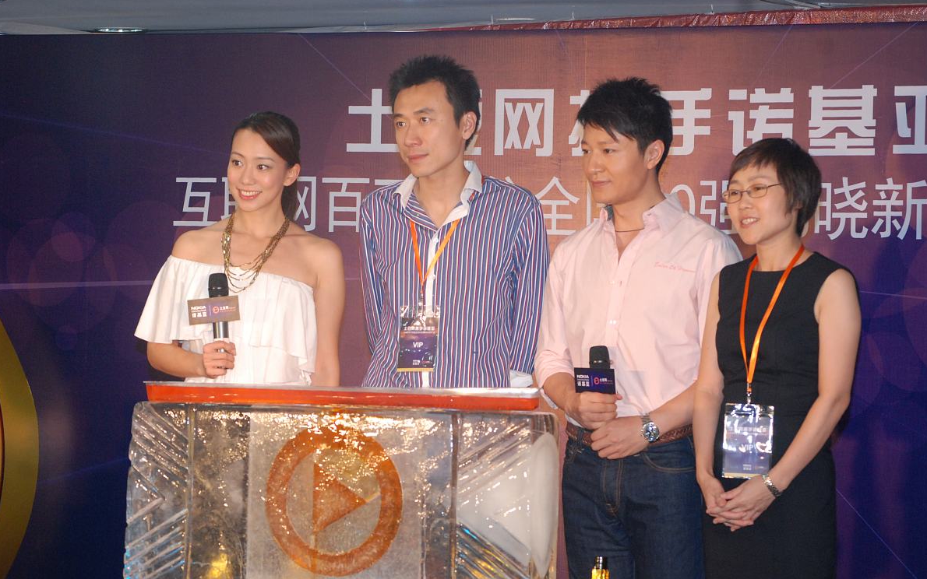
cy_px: 270
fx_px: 2729
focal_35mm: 108
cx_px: 463
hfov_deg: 19.3
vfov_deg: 12.1
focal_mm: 70
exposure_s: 1/125
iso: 800
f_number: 7.1
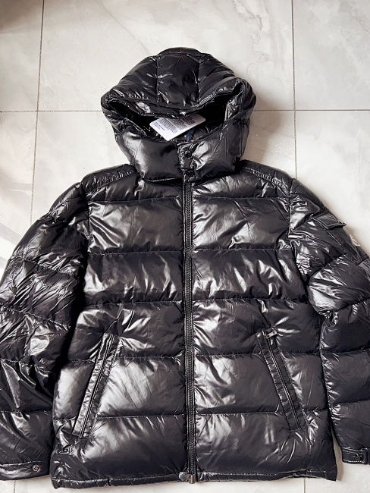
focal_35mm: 32
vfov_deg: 56.5
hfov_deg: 44.2
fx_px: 456
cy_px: 287
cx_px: 191
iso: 125
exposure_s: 1/77
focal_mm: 5.7
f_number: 1.5
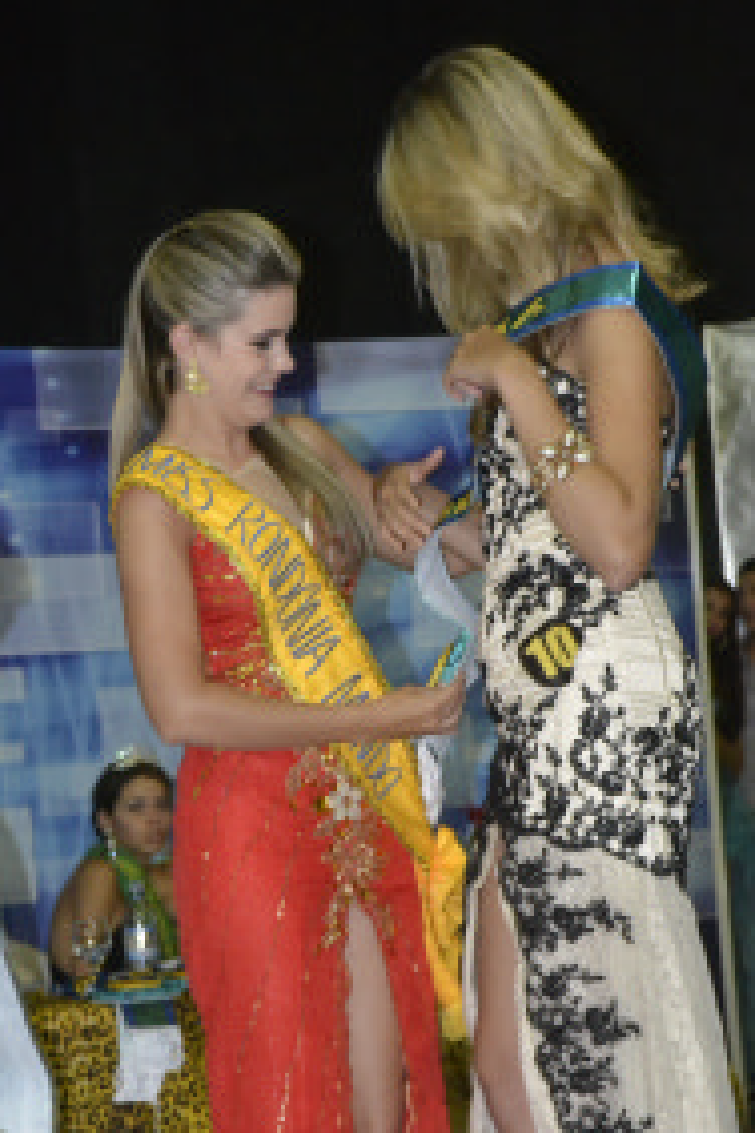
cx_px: 315
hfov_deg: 10.3
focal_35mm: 133
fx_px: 4184
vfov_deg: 15.4
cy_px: 824
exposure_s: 1/60
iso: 3200
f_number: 4.8
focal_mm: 50
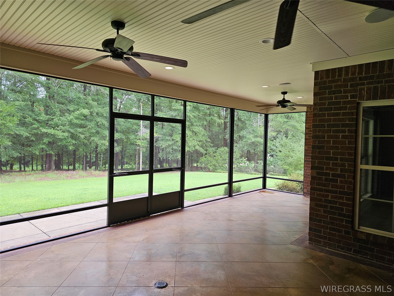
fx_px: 262
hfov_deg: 73.9
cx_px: 197
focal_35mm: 23
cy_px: 148
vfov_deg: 58.9
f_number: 1.7
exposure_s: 1/359
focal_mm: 6.3
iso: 80
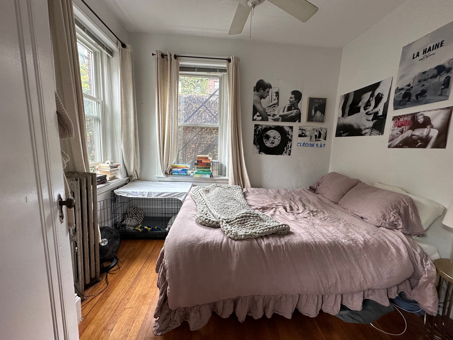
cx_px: 226
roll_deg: -1.1
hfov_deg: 102.1
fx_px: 183
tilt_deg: -7.3
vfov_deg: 85.7
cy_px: 170
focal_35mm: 14
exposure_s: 1/120
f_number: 2.2
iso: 160
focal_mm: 2.22
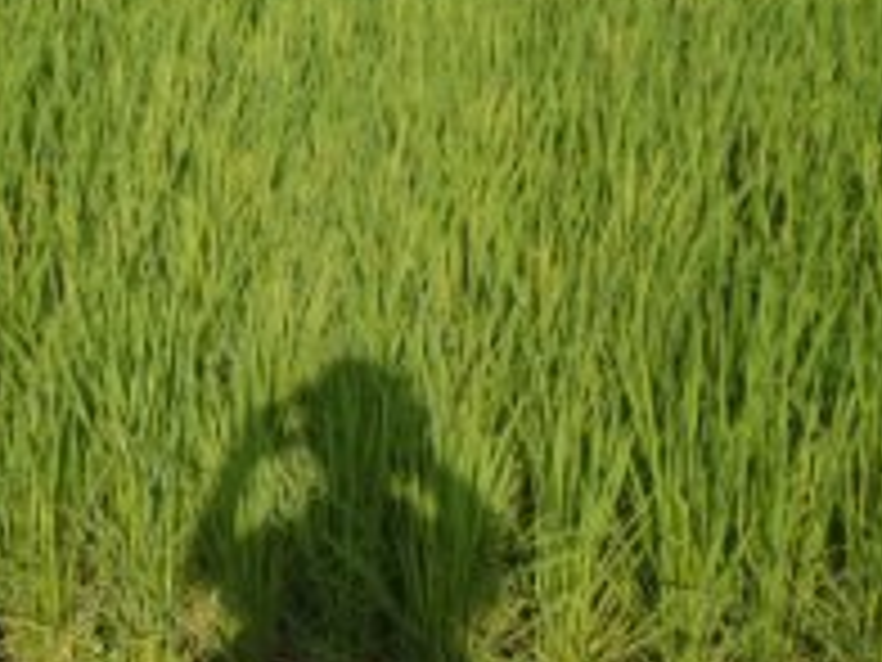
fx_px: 1631
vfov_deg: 21.9
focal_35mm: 64
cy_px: -32
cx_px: 148
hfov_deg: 29.4
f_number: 10
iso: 100
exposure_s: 1/60
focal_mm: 5
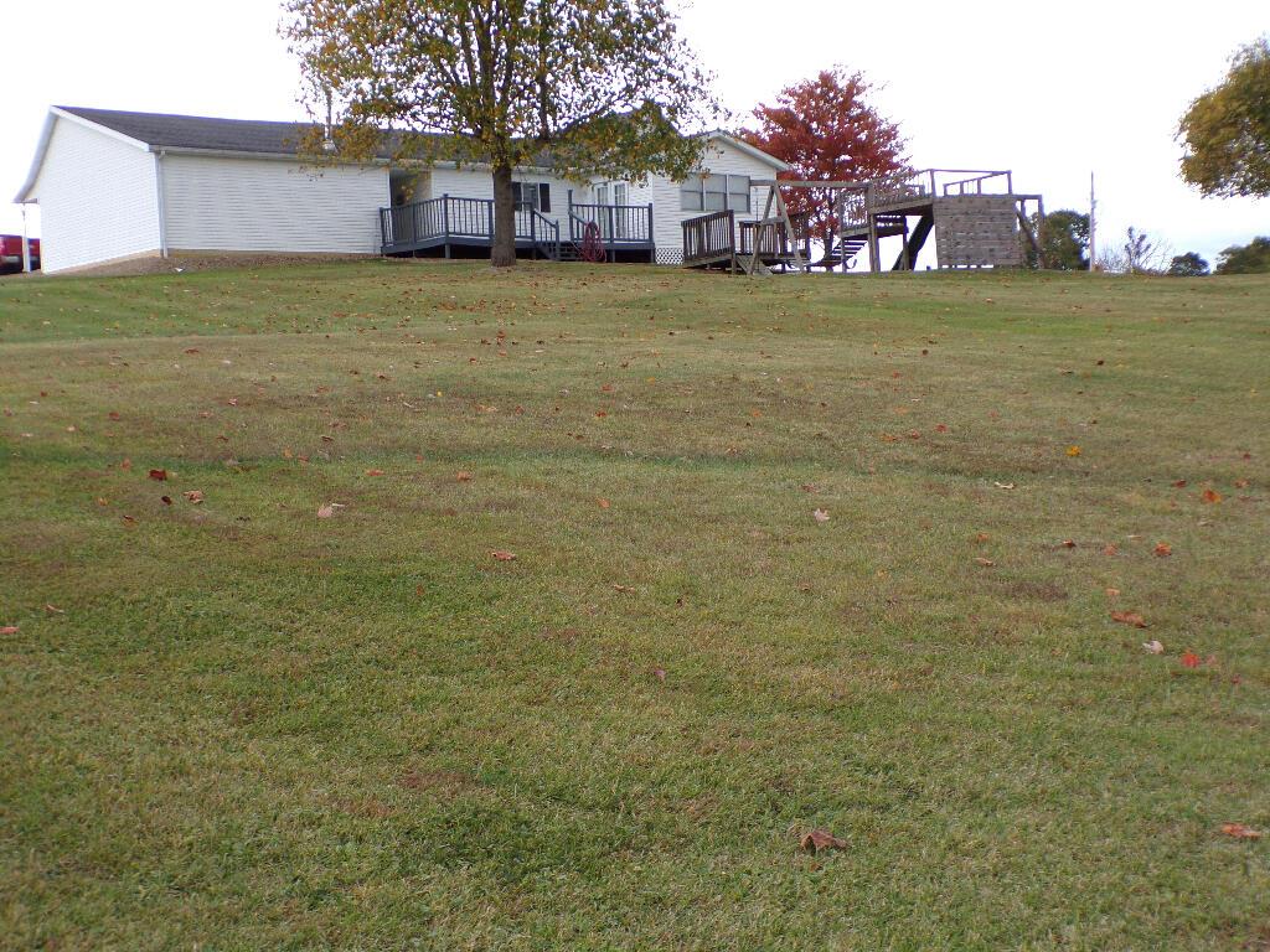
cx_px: 635
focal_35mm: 49
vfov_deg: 29.7
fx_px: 1798
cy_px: 476
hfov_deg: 38.9
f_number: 3.5
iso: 80
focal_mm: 8.7
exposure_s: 1/100
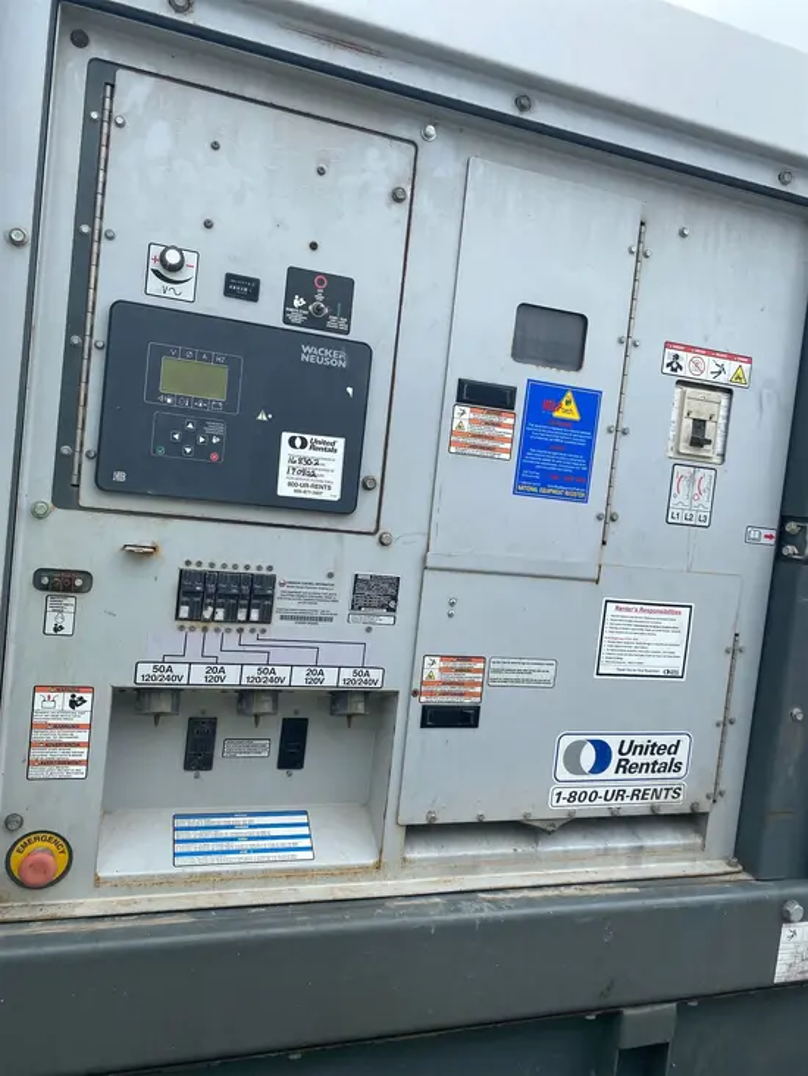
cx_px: 404
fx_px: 809
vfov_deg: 67.3
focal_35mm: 26
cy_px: 538
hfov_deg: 53.1
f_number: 1.8
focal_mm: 4.25
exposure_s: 1/1114
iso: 32
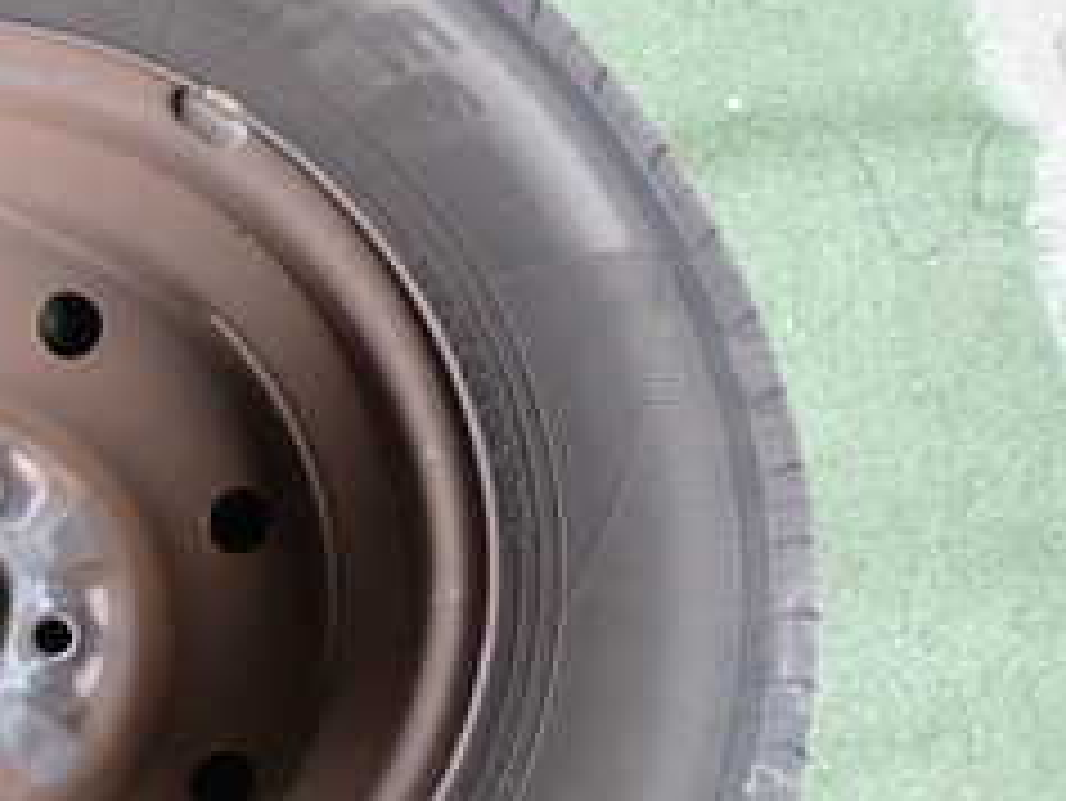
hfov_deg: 23.3
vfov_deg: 19.3
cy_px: 594
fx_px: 2342
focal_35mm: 76
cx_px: -238
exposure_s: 1/60
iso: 200
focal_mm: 5.4
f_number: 2.3
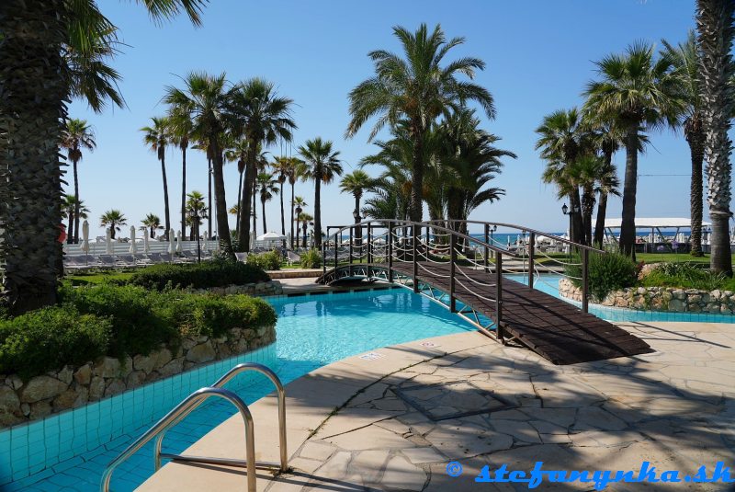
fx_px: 490
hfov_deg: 73.7
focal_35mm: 24
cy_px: 246
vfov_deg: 53.2
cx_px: 368
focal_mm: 24
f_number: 9
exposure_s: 1/125
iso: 100
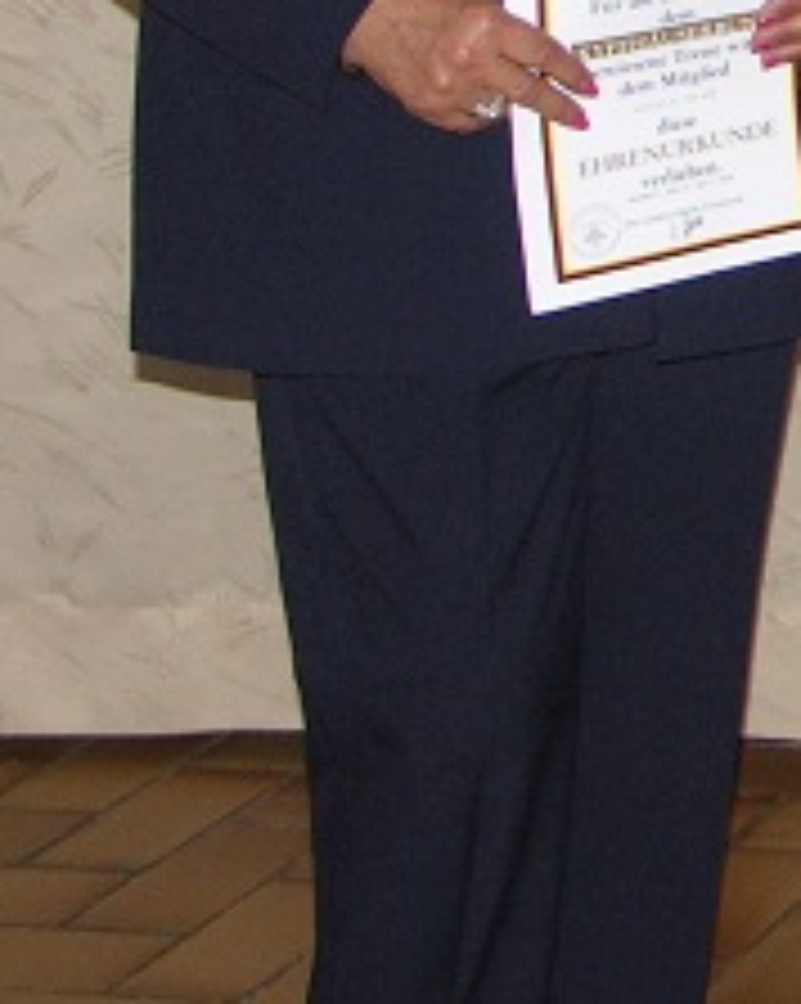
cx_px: 1786
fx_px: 3947
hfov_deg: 10.3
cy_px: -50
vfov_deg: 14.2
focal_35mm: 133
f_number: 2.8
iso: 200
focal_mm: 10
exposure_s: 1/50
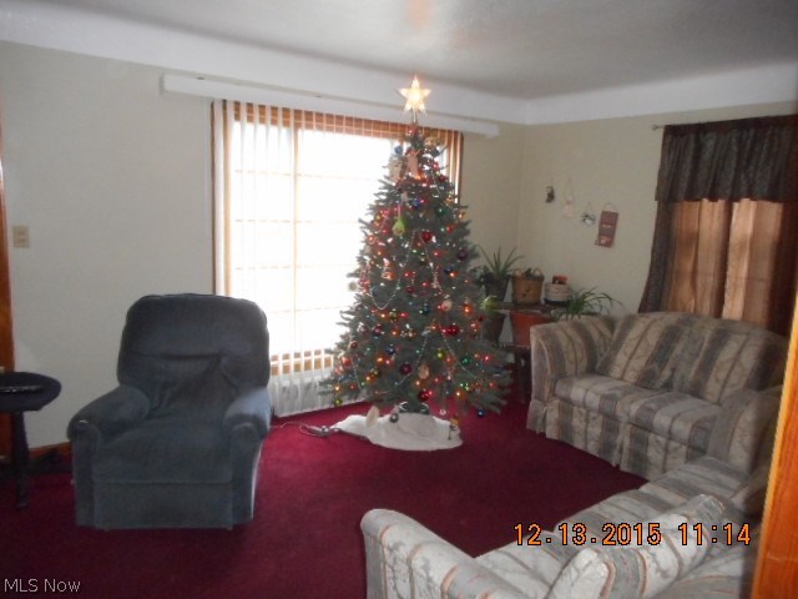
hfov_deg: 69.4
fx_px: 576
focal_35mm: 25
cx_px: 399
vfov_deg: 54.9
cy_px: 300
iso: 640
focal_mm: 4.5
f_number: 3.7
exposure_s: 1/25
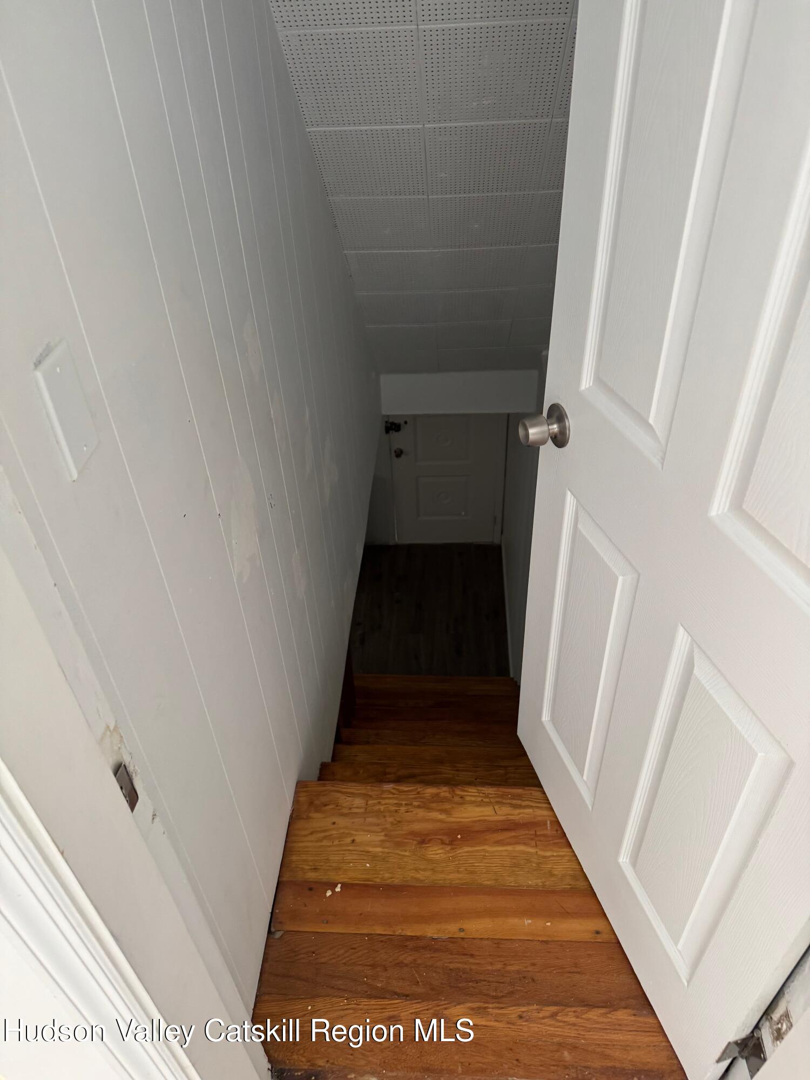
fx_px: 749
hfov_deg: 56.8
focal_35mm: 24
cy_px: 540
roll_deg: +1.7
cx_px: 405
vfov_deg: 71.6
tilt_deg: -37.5
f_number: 1.78
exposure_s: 1/60
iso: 250
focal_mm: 6.76
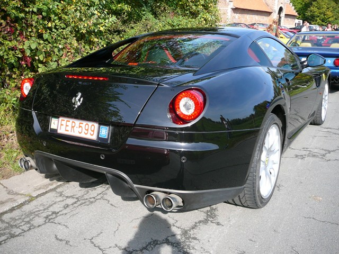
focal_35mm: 35
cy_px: 127
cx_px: 170
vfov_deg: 40.7
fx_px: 343
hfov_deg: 52.6
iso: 80
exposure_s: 1/500
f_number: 2.8
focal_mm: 5.2
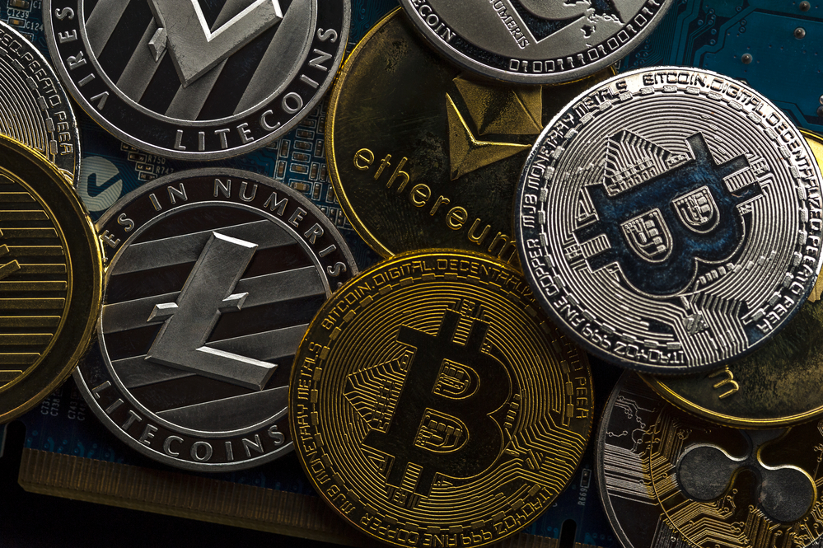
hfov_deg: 19.5
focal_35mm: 105
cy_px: 274
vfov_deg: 13.0
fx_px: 2399
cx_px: 412
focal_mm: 105
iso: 100
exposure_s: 1/160
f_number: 11
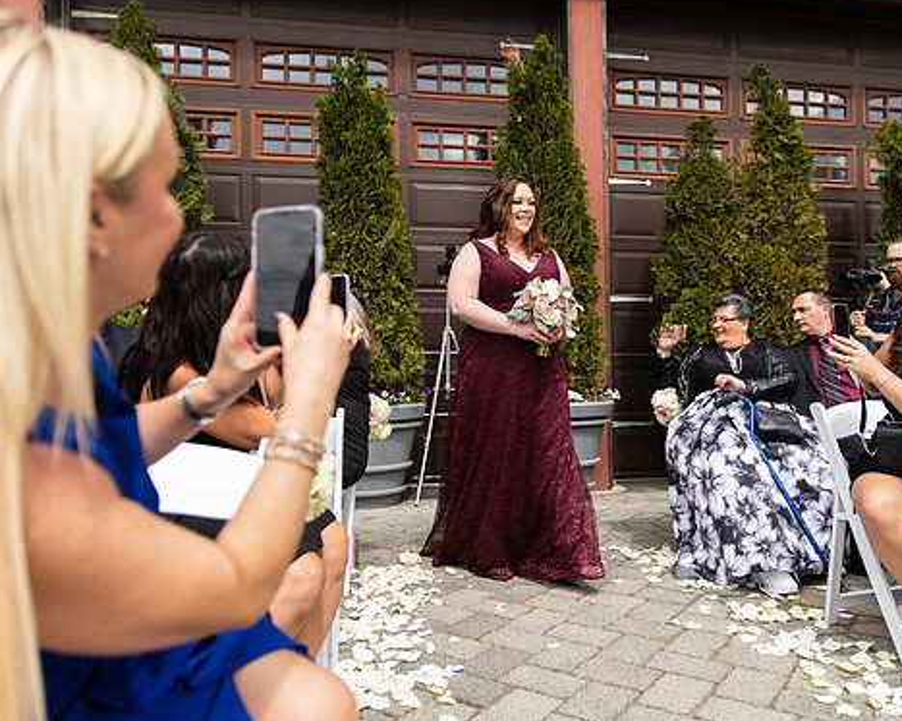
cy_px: 360
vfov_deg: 51.5
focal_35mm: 28
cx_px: 529
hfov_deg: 61.8
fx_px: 747
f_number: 2.8
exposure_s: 1/1250
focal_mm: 24
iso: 125
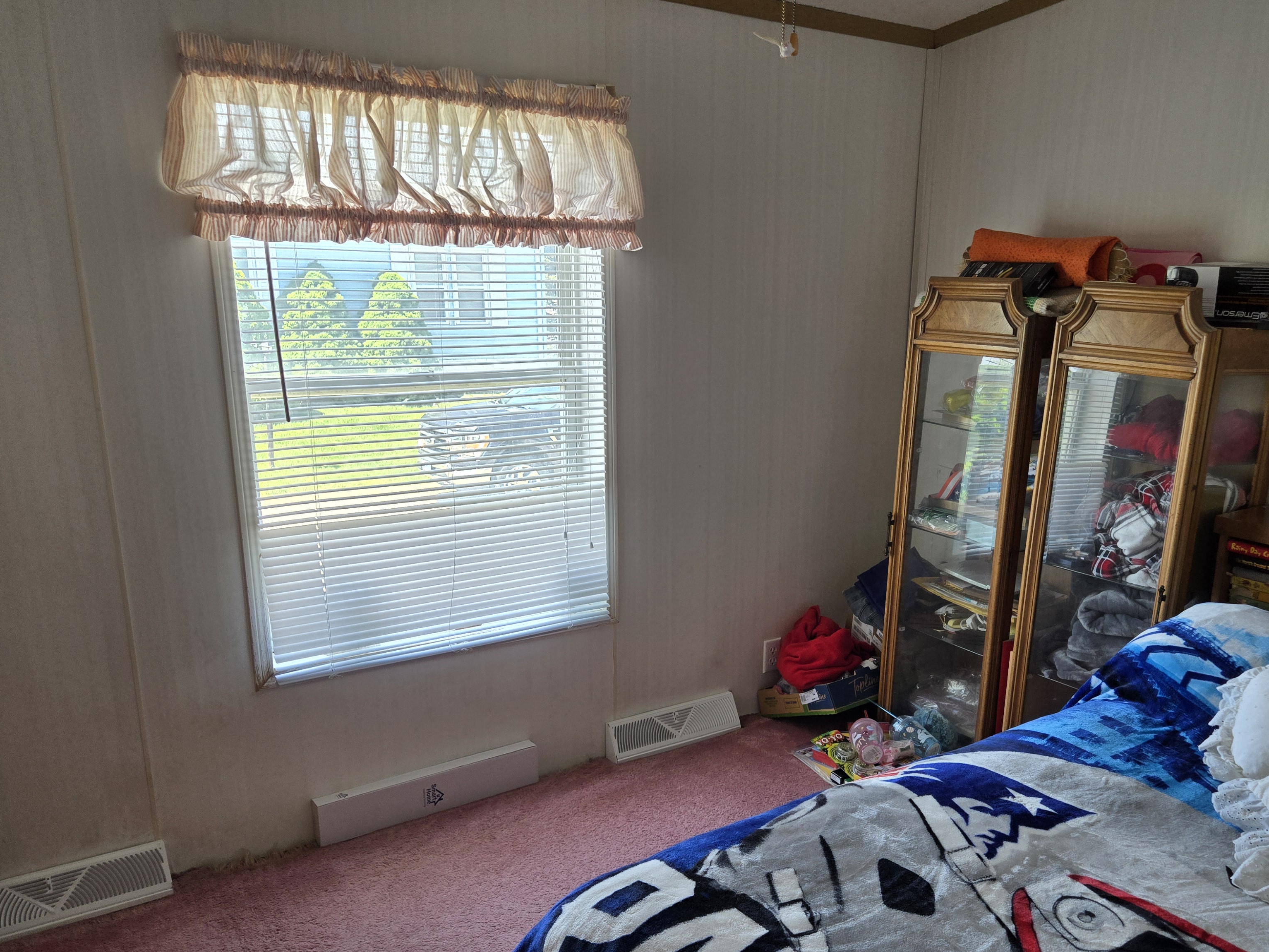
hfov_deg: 59.5
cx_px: 759
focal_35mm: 30
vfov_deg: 46.5
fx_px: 1100
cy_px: 568
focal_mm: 5.4
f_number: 1.8
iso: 100
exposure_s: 1/180
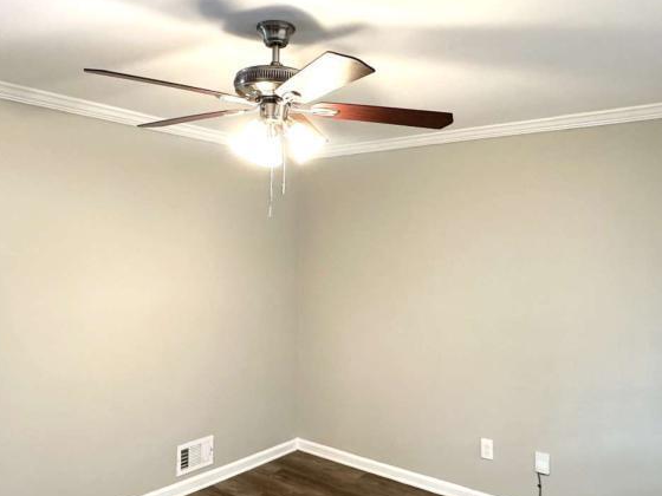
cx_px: 323
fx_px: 574
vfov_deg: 46.8
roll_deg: -1.3
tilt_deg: +0.7
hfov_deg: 60.0
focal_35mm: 30
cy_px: 241
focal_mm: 2.22
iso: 200
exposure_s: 1/60
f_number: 2.2
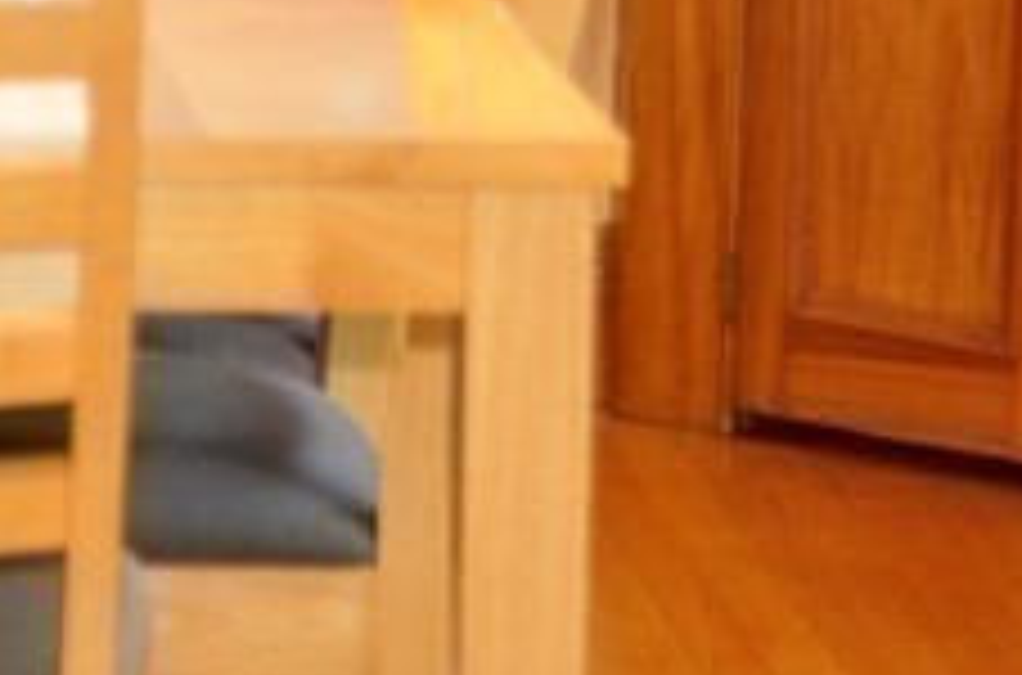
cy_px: -522
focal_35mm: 237
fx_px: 6717
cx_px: -549
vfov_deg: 5.7
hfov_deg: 8.5
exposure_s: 1/60
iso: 400
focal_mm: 35
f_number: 2.5
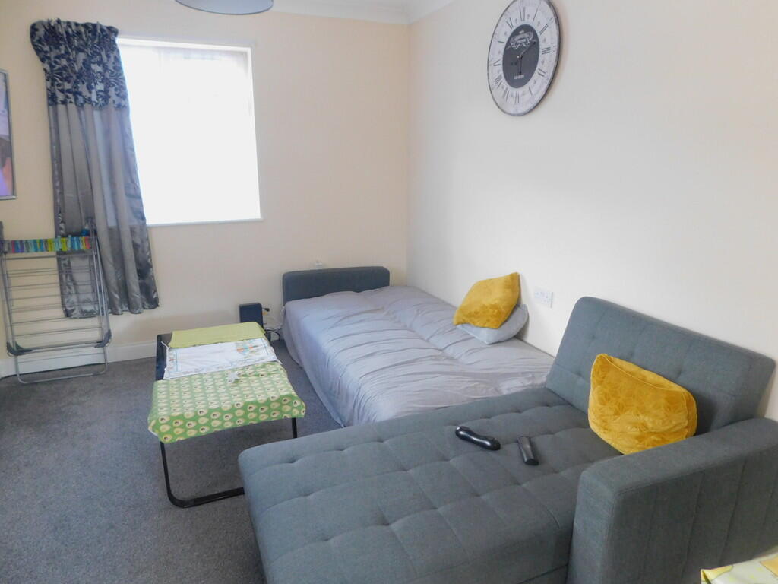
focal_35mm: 23
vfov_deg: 58.9
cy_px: 292
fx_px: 517
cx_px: 389
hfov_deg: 73.9
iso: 400
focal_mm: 4
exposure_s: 1/30
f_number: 3
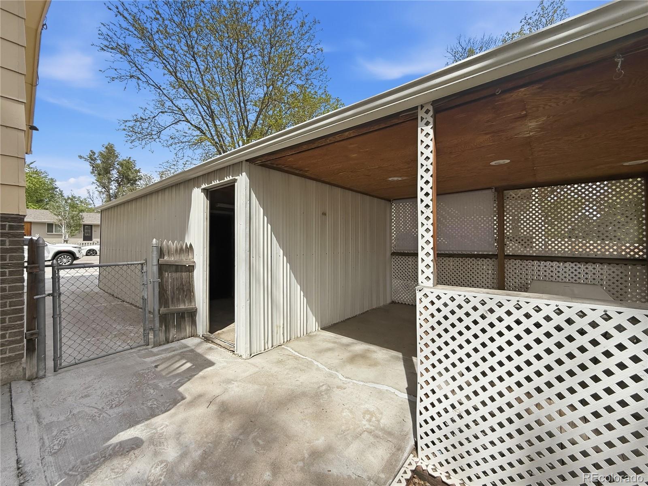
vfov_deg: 85.7
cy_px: 243
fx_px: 262
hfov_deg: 102.1
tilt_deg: +1.1
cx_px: 324
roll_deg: +0.6
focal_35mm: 14
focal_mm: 2.2
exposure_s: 1/1572
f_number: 2.2
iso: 50
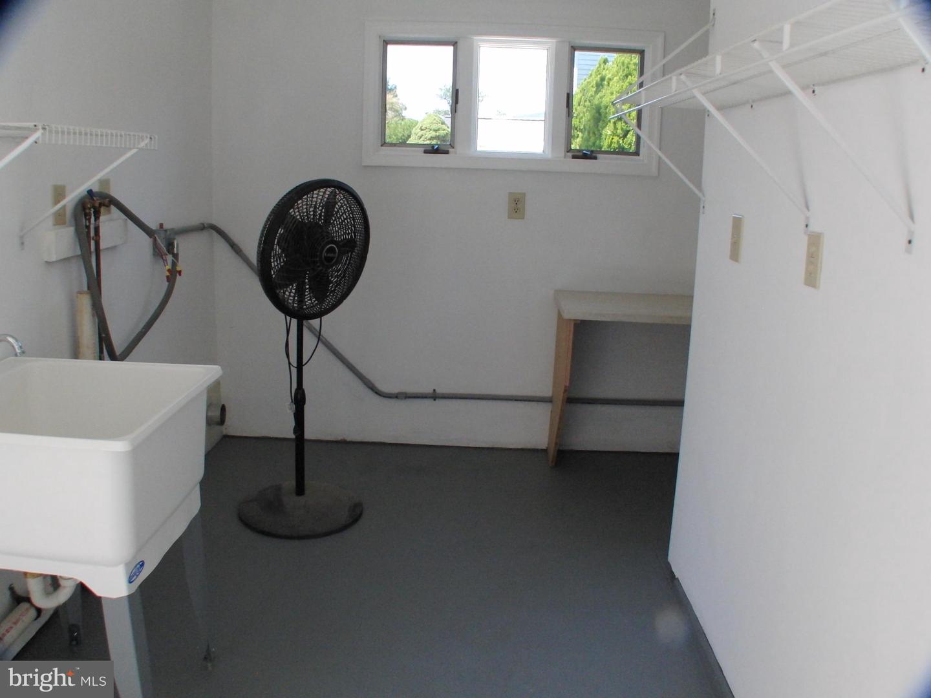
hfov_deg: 51.4
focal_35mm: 36
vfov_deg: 39.7
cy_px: 349
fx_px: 968
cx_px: 466
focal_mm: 7.3
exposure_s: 1/200
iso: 400
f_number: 4.2
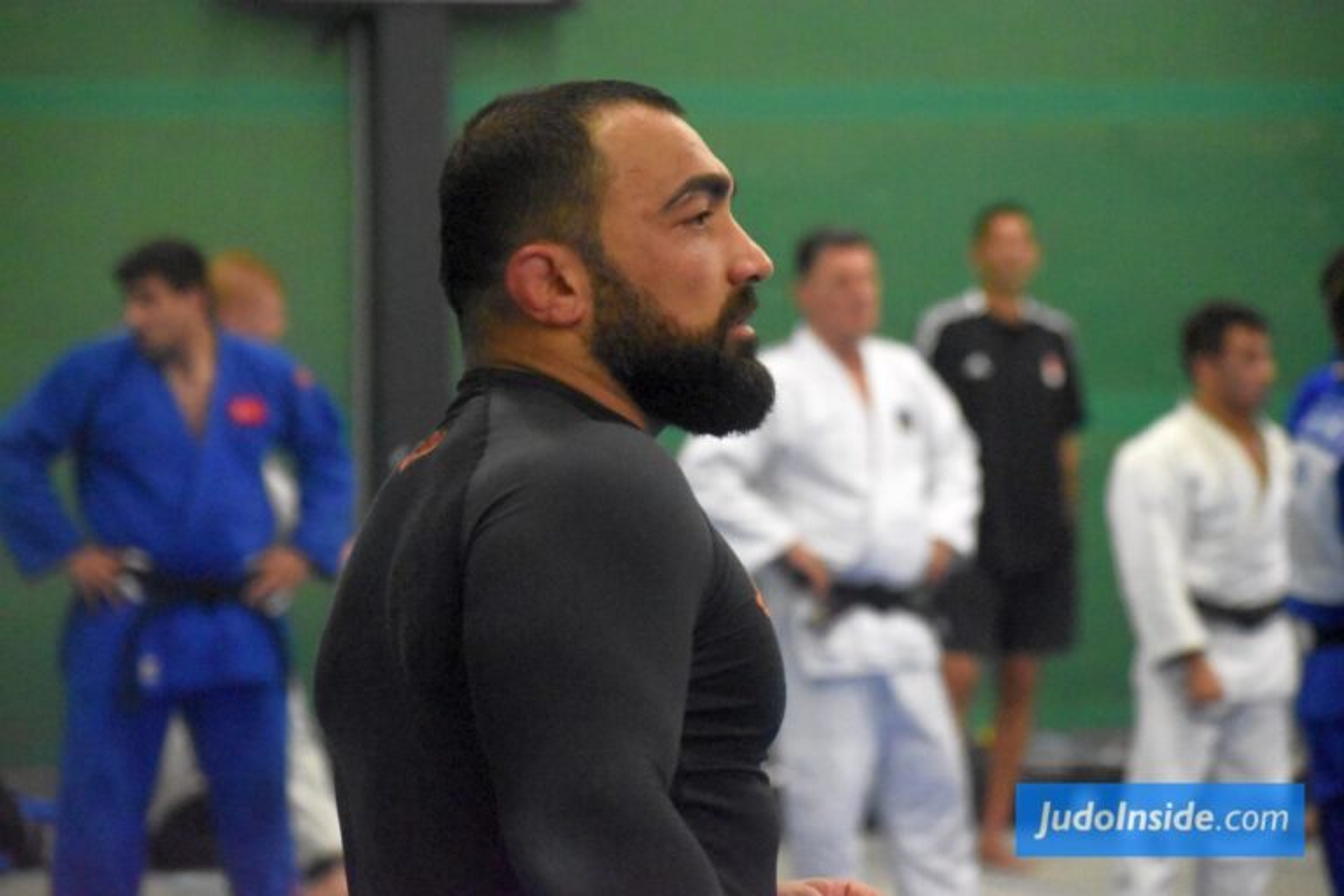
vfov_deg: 7.9
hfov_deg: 11.8
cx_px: 672
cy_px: 448
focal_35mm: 174
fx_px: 6495
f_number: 5.6
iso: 12800
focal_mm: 116
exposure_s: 1/800
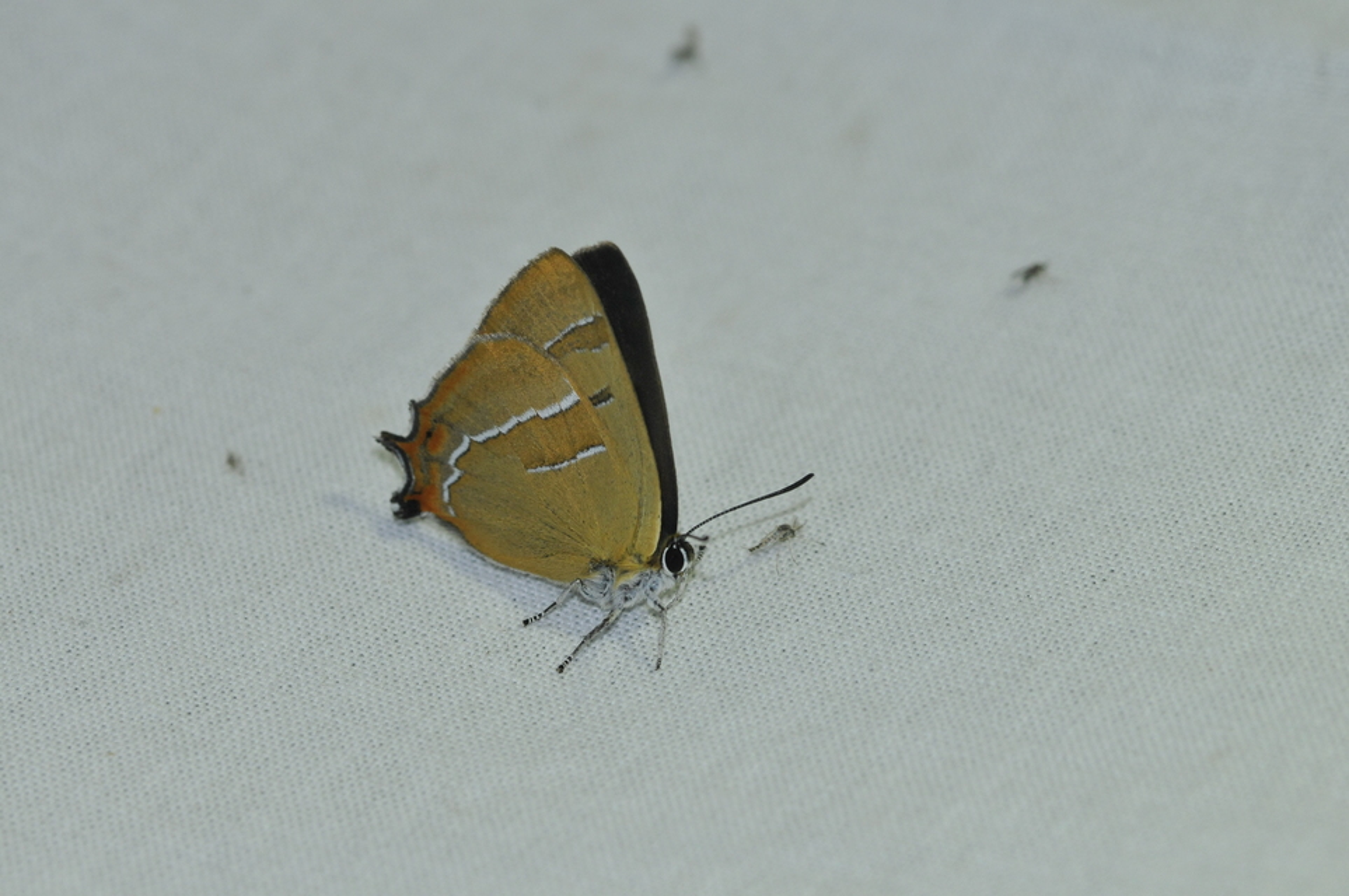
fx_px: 5896
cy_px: 448
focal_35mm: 158
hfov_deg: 13.1
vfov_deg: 8.7
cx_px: 674
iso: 800
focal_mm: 105
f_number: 10
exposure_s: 1/60
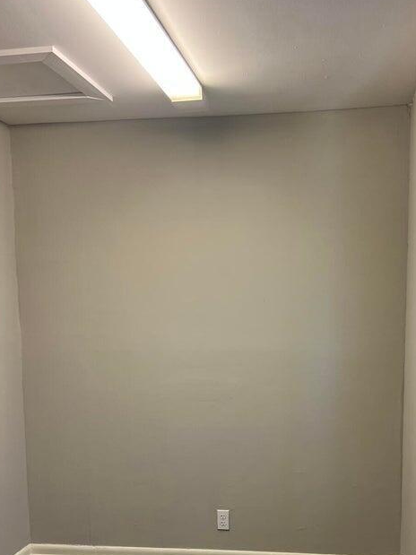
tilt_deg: -6.1
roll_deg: -0.2
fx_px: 689
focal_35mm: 43
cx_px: 249
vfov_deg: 42.6
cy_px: 410
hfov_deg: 33.5
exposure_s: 1/60
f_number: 1.5
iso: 125
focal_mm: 5.7
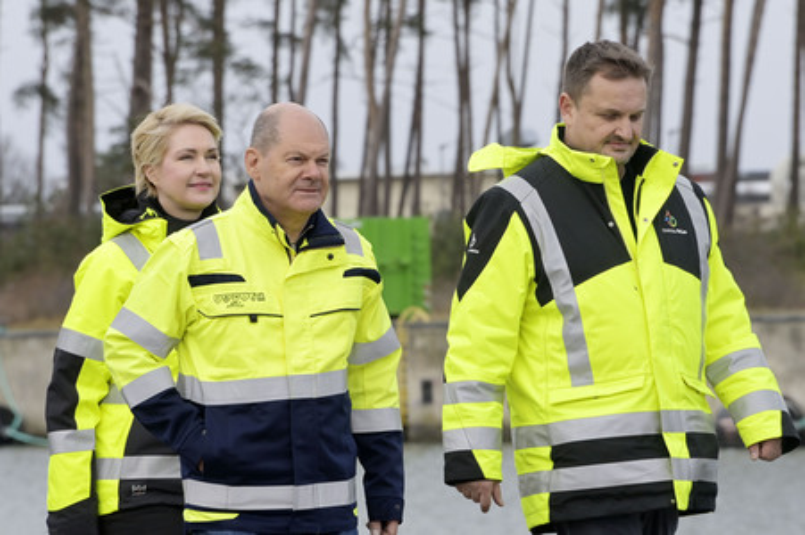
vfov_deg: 4.6
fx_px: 6703
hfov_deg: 6.9
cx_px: 402
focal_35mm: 300
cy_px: 268
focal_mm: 300
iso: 1600
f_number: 13
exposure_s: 1/400
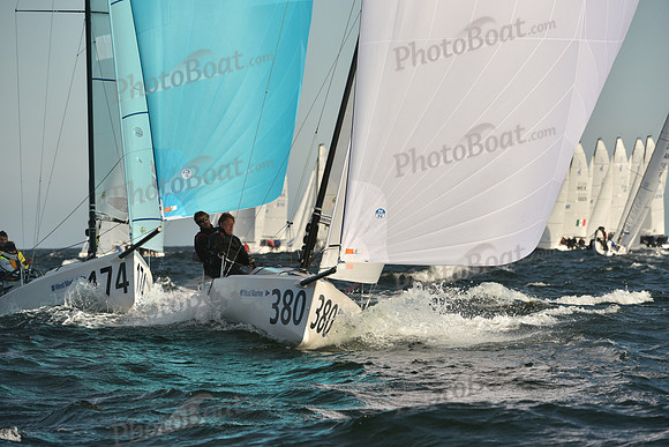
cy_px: 224
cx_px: 334
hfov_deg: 6.9
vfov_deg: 4.6
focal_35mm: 300
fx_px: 5576
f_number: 9
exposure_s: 1/1250
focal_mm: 300
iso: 320
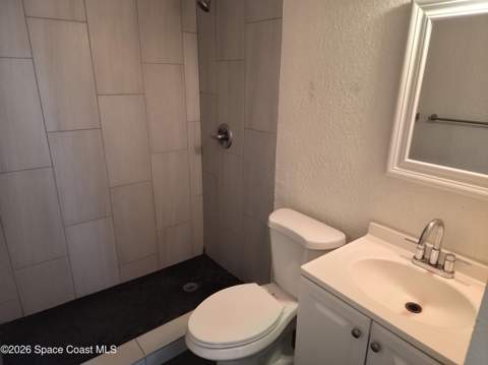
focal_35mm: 23
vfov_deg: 58.8
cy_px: 182
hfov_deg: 74.0
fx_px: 324
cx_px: 244
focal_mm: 5.4
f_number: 1.8
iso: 160
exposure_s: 1/60
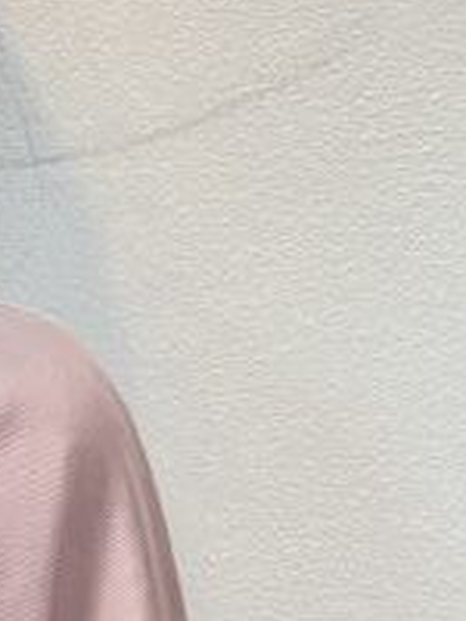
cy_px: 664
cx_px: -450
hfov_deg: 5.6
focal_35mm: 260
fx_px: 4667
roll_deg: -0.9
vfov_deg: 7.6
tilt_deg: -6.8
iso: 50
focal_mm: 6
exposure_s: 1/100
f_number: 2
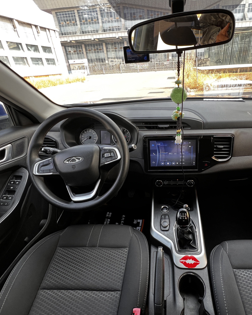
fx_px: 158
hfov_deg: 75.7
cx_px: 157
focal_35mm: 17
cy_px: 158
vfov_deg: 89.6
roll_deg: +4.1
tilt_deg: -28.6
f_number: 1.8
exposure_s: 1/99
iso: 64
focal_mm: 1.57
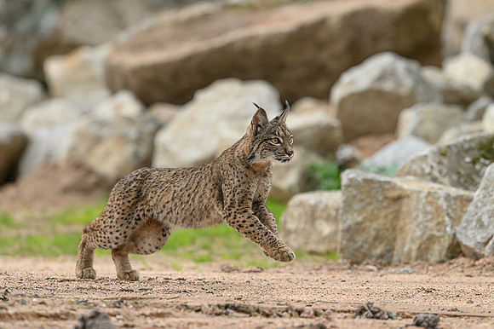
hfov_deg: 3.9
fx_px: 7195
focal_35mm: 525
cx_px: 220
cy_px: 113
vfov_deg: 2.6
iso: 500
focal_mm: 400
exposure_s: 1/2000
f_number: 4
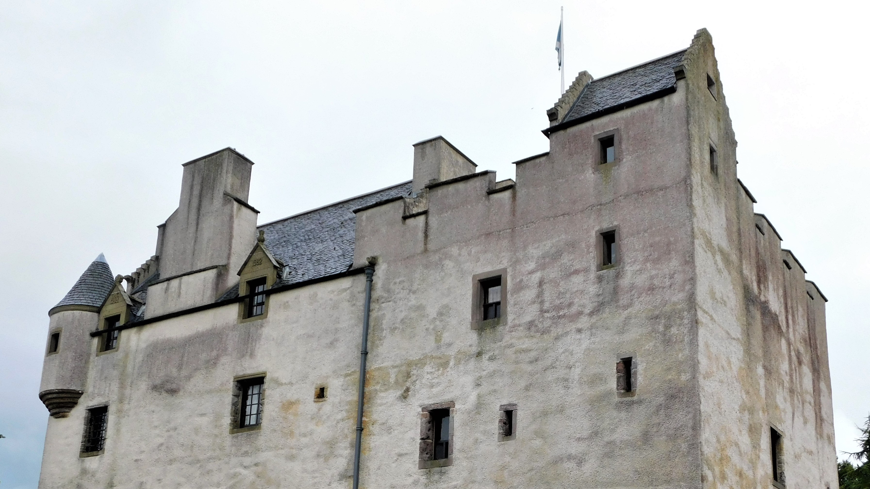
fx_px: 969
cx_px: 466
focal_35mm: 42
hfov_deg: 48.3
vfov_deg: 27.6
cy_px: 408
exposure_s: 1/500
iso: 125
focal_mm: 5.3
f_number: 3.2
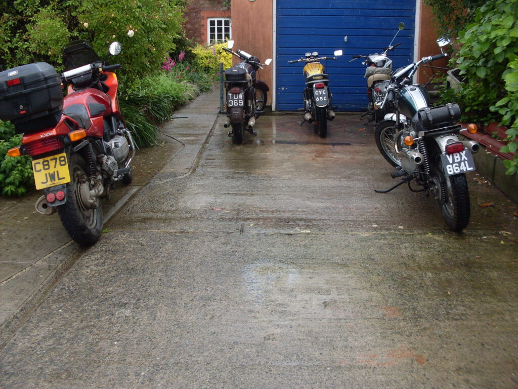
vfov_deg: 37.7
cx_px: 259
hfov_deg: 49.0
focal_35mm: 38
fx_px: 569
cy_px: 194
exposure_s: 1/500
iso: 80
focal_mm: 6.3
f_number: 2.8
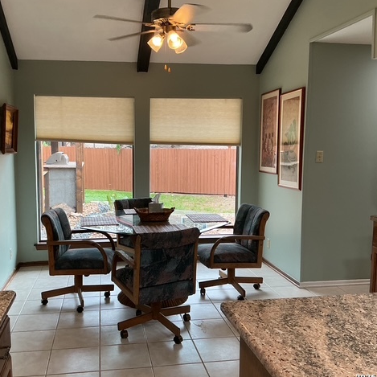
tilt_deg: -6.0
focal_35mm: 35
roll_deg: -0.6
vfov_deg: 47.2
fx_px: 431
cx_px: 162
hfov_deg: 47.1
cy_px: 189
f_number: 1.8
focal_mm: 3
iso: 64
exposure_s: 1/60
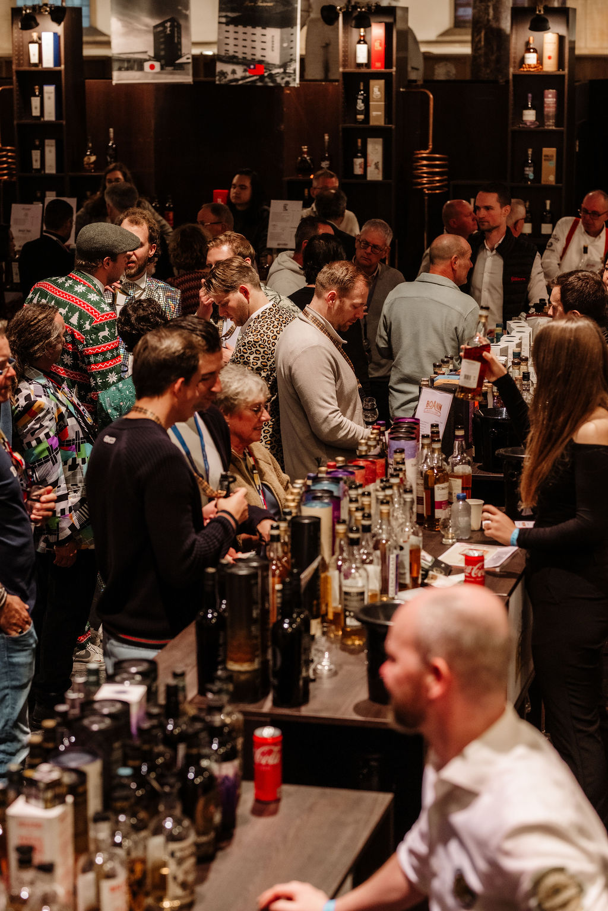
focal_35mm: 85
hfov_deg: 16.1
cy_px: 456
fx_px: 2153
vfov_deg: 23.9
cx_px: 304
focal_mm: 85
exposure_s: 1/100
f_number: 3.5
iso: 1600
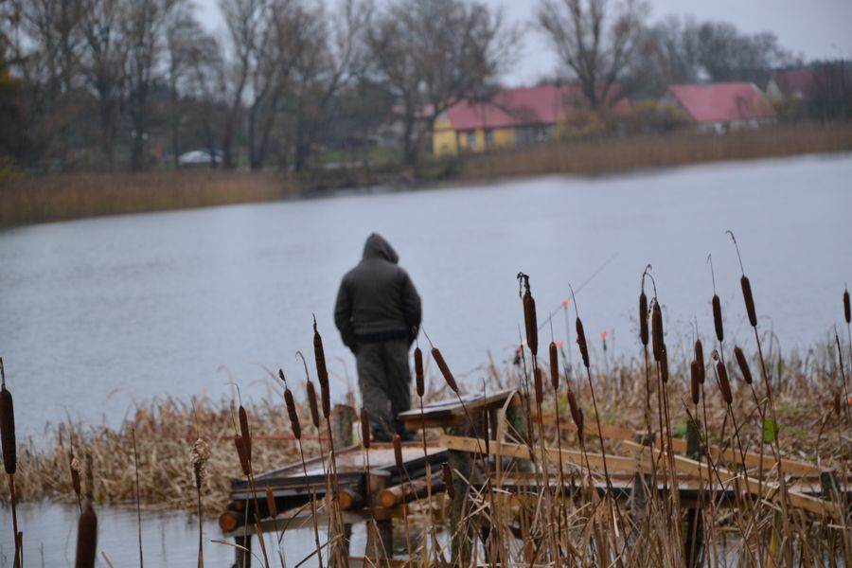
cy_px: 284
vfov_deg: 8.7
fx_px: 3727
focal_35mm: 158
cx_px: 426
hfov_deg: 13.0
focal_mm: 105
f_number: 5.6
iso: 320
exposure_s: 1/125
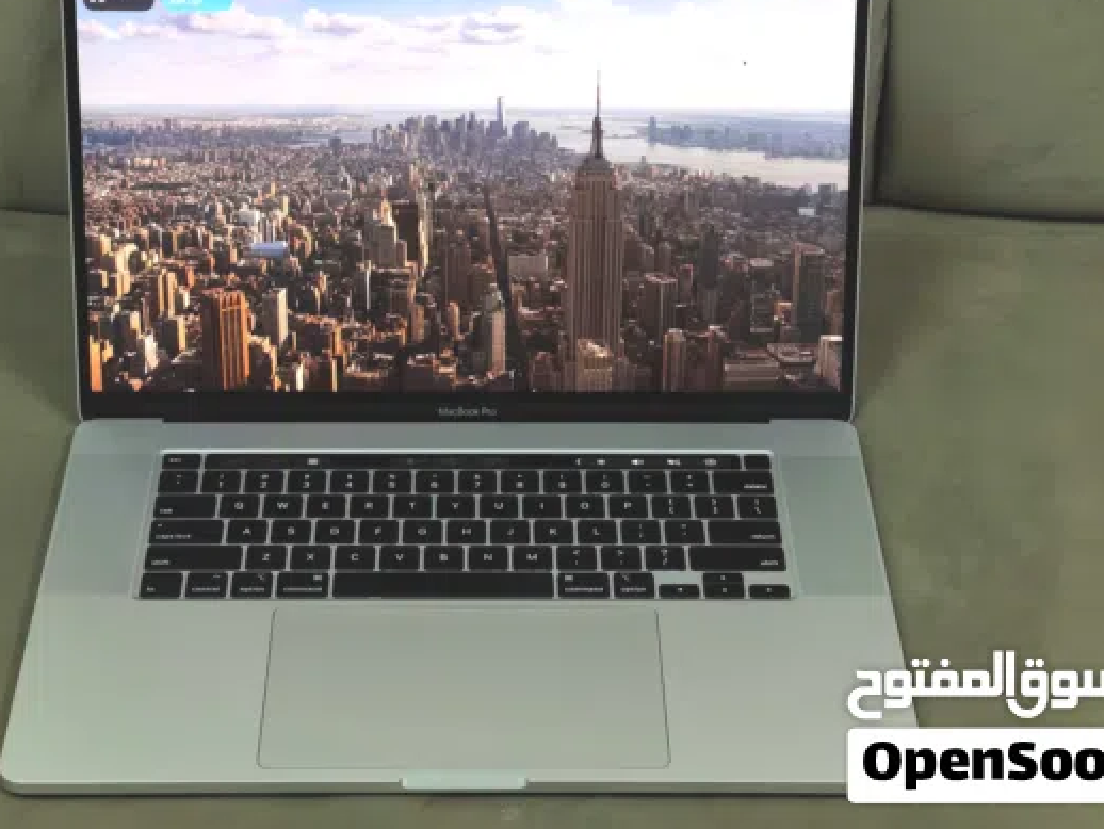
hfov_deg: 23.3
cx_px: 526
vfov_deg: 17.6
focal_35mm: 84
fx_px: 2680
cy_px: 343
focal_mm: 8.67
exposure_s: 1/50
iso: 320
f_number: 2.4
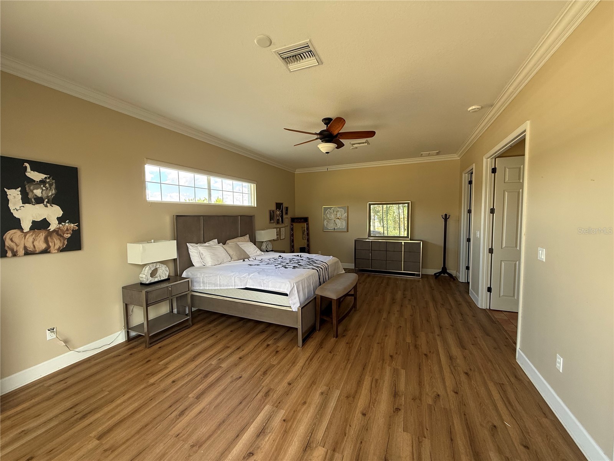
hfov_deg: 102.1
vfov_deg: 85.7
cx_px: 307
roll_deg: +0.4
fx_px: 248
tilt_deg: -3.3
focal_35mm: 14
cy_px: 230
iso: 125
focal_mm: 2.22
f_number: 2.2
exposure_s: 1/99
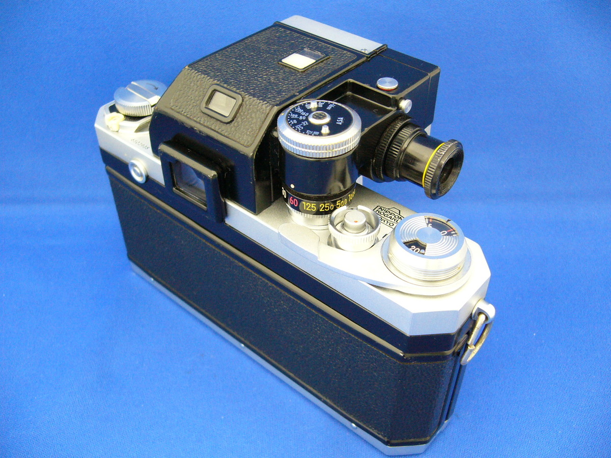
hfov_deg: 52.6
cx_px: 306
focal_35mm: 35
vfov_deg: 40.7
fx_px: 618
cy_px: 229
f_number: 2.8
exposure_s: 1/8
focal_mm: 5.8
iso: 200
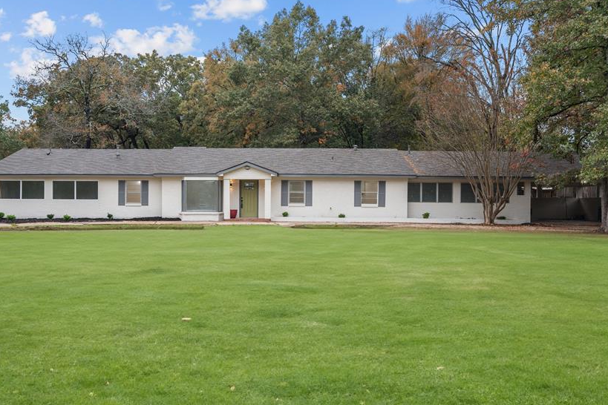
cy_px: 219
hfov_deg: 54.3
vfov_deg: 37.8
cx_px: 271
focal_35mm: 35
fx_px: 591
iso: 500
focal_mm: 28
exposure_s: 1/100
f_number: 6.3
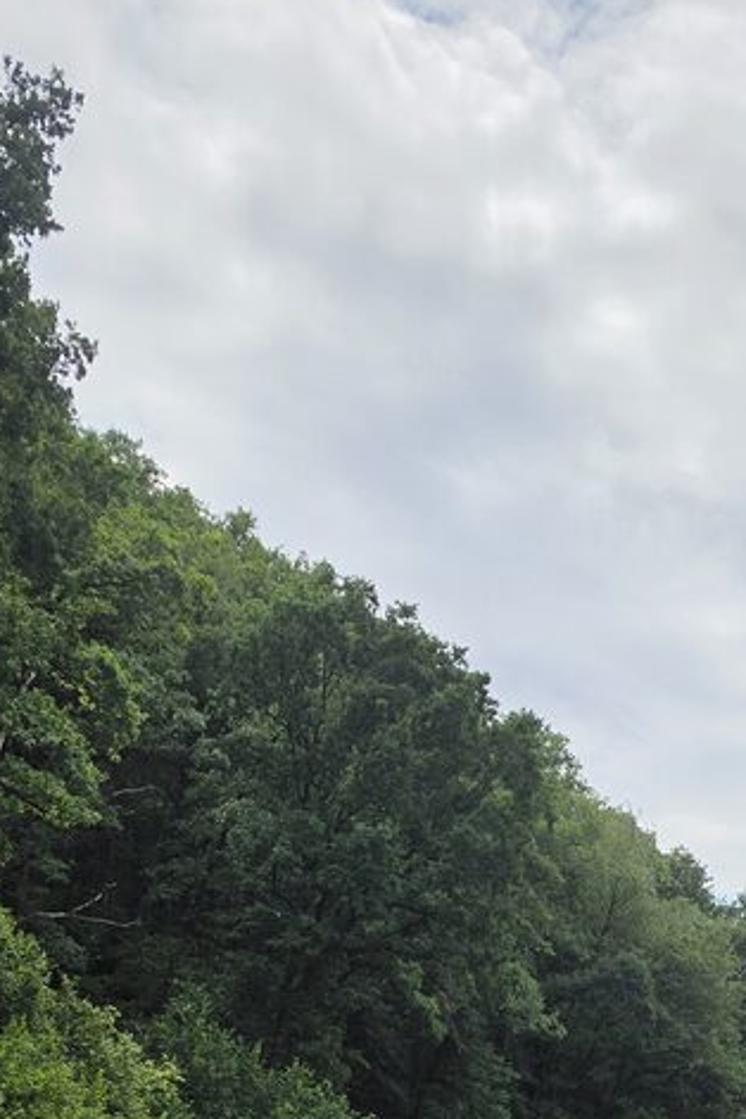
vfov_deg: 28.5
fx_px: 1896
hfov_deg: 21.9
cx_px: 618
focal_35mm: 61
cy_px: 1354
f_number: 1.4
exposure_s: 1/7939
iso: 32
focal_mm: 6.5
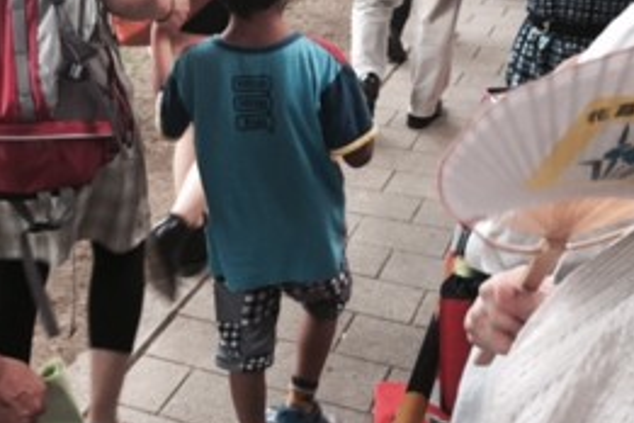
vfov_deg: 25.9
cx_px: 192
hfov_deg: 37.6
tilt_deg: -22.7
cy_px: 163
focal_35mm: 52
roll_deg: -1.3
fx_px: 916
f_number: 2.2
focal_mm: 4.15
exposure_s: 1/30
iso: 125
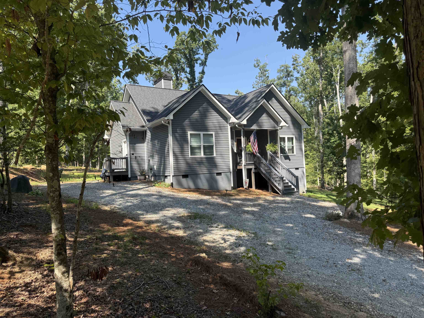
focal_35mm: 24
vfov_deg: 56.8
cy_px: 159
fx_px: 294
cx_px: 212
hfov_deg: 71.6
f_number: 1.78
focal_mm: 6.76
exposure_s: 1/1192
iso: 100
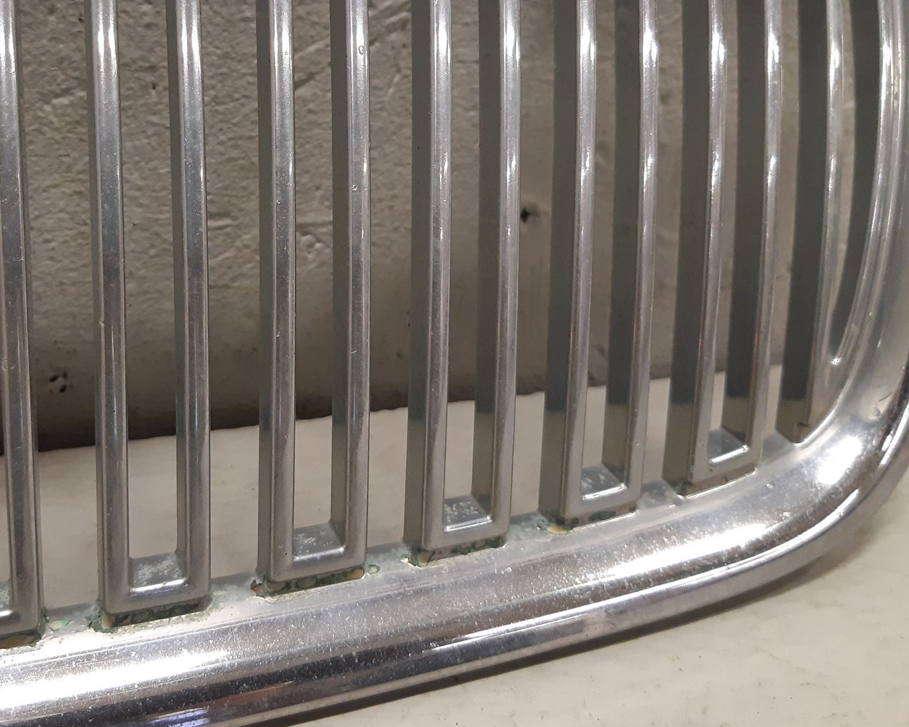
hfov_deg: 48.3
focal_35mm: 37
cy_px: 246
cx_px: 307
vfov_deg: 39.7
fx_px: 995
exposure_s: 1/50
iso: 160
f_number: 1.7
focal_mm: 3.93
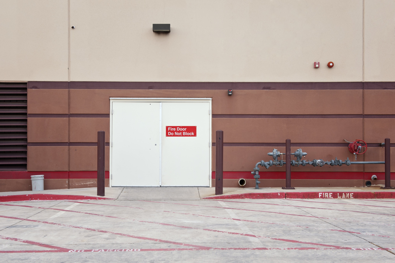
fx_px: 482
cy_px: 132
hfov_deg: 44.5
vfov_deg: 30.5
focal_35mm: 44
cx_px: 198
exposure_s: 1/100
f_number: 9
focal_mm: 44
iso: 250
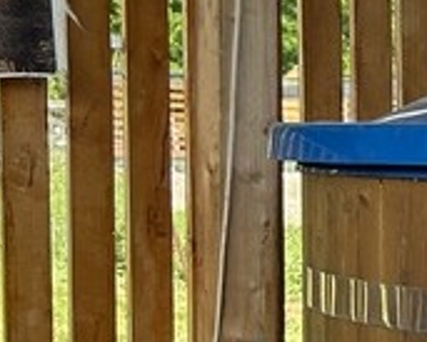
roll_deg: -0.5
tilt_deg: -3.2
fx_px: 1922
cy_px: 230
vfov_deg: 10.2
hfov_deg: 11.6
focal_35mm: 152
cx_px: 807
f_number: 1.5
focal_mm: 5.7
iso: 50
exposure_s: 1/700
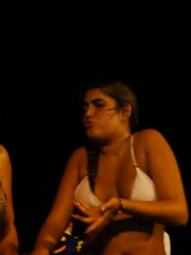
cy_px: 111
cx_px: 38
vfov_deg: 22.0
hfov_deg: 16.5
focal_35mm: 89
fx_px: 654
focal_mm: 15
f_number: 1.7
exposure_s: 1/125
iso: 6400
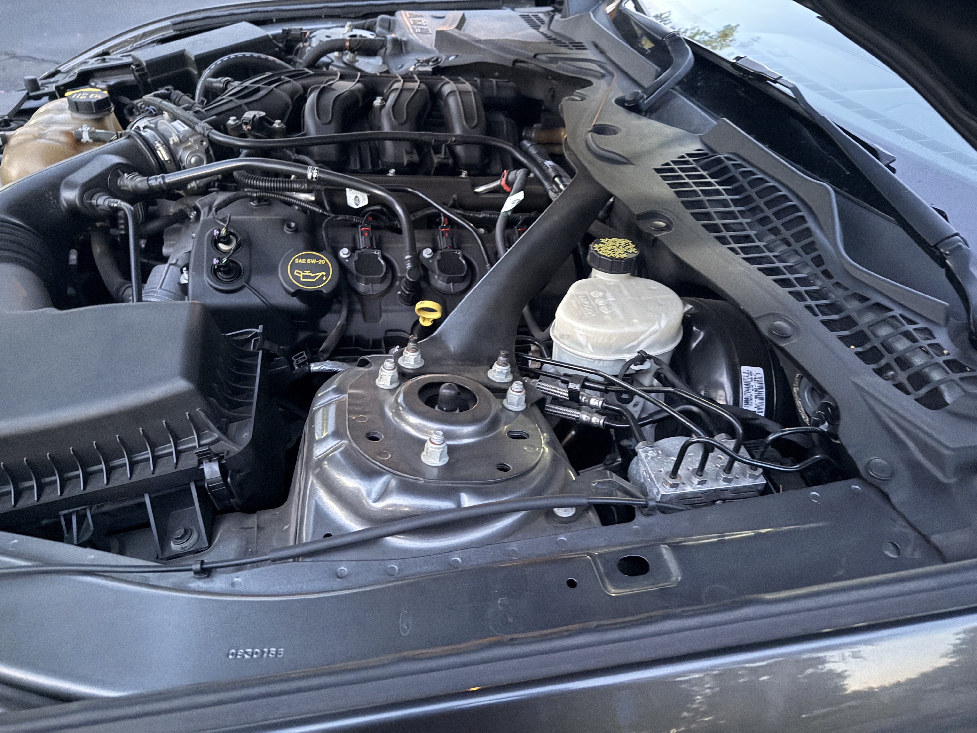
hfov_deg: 71.6
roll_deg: -3.3
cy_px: 366
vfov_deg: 56.8
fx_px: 677
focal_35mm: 24
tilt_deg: -39.4
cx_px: 488
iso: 1250
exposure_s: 1/11
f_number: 1.78
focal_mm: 6.76
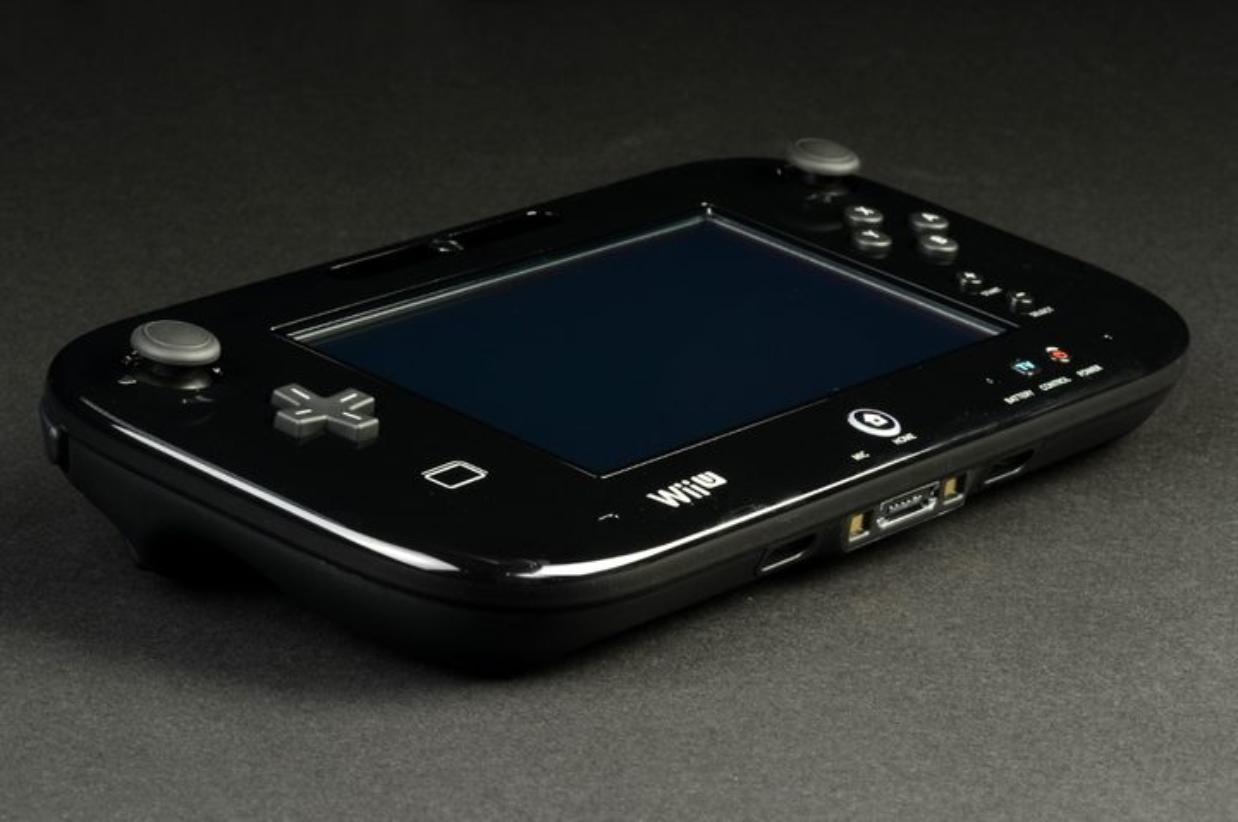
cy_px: 411
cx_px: 619
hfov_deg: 19.5
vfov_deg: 13.0
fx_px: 3606
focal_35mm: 105
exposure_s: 4
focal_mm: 105
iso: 100
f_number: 25
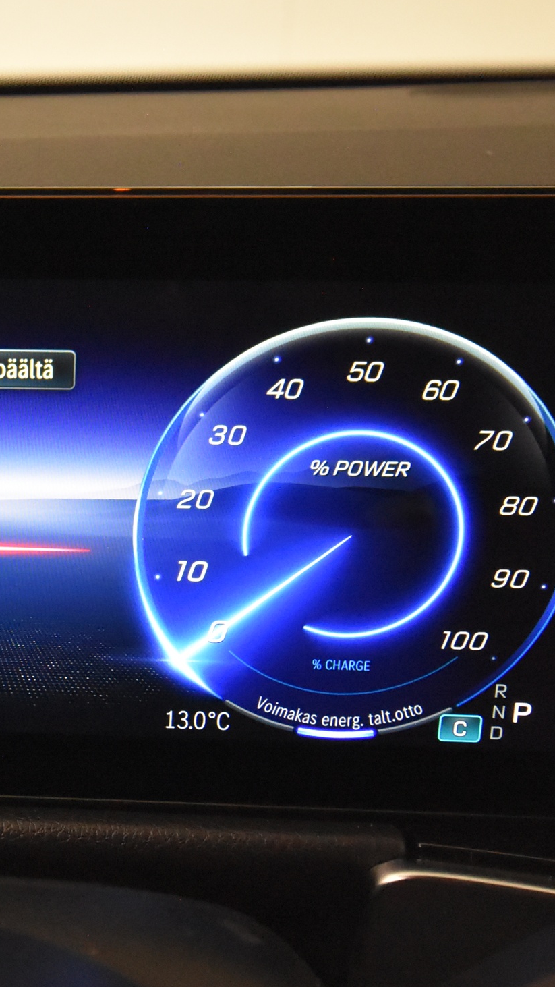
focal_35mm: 43
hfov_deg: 25.8
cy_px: 494
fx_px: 1125
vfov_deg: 47.4
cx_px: -44
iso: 5600
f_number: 5
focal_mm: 16
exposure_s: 1/60
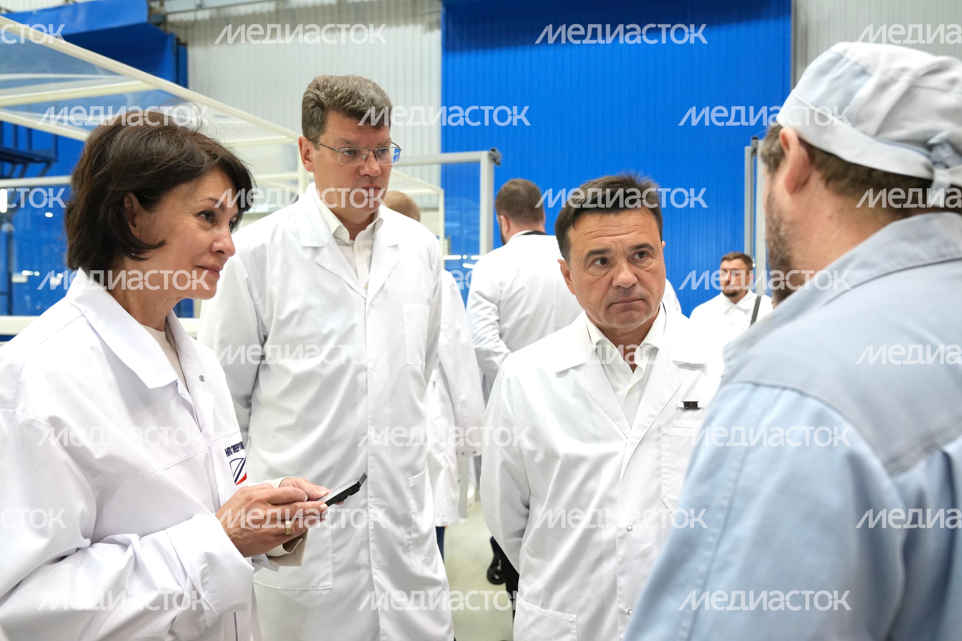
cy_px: 320
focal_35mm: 29
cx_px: 481
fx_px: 775
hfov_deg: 63.7
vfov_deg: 45.0
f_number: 4.5
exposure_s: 1/200
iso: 3200
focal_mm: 29
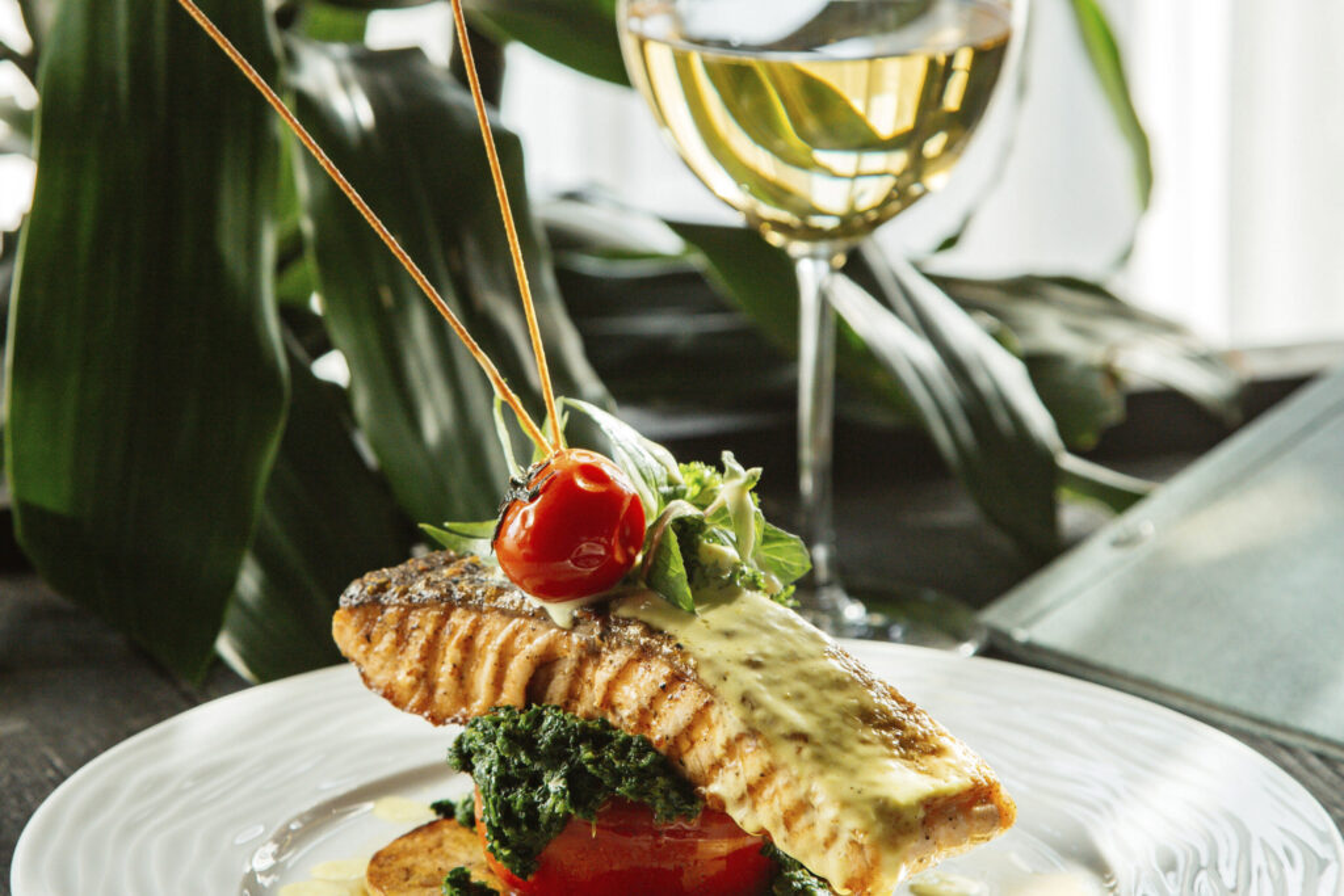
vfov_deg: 10.2
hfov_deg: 15.2
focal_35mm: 135
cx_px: 672
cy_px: 448
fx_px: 5040
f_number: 4
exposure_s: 1/500
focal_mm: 135
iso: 100
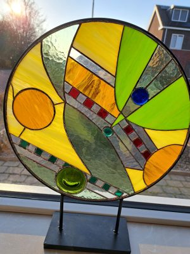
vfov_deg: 71.6
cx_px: 95
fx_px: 176
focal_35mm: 24
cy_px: 127
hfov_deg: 56.8
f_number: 1.8
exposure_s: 1/427
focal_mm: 5.23
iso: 50
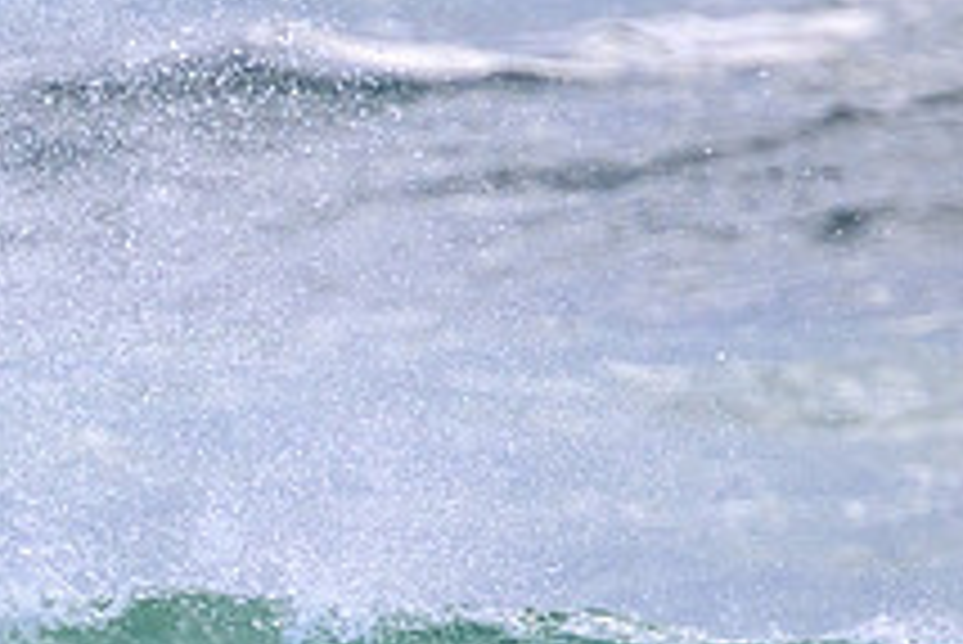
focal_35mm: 2166
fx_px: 57978
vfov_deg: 0.6
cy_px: 781
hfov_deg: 1.0
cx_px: -248
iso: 2500
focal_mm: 800
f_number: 11
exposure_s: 1/1600
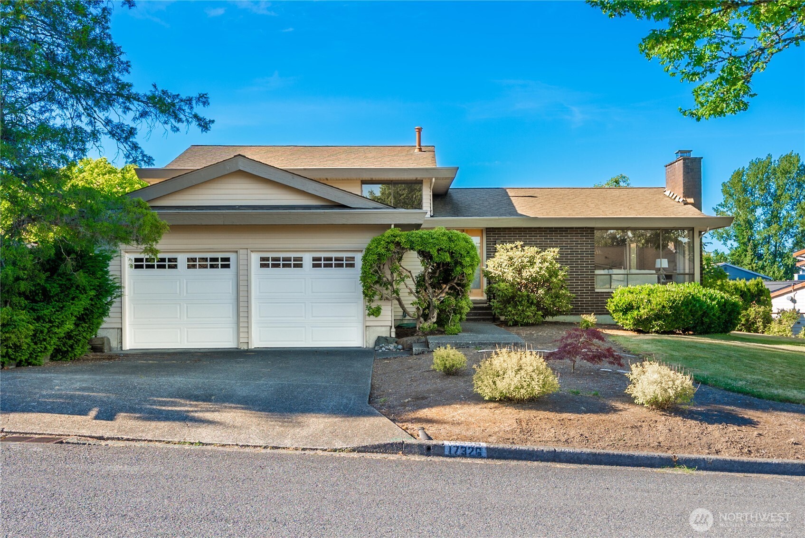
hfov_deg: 73.7
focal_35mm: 24
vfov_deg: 53.2
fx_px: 537
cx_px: 402
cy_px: 269
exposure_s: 1/80
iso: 80
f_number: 6.3
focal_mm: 24
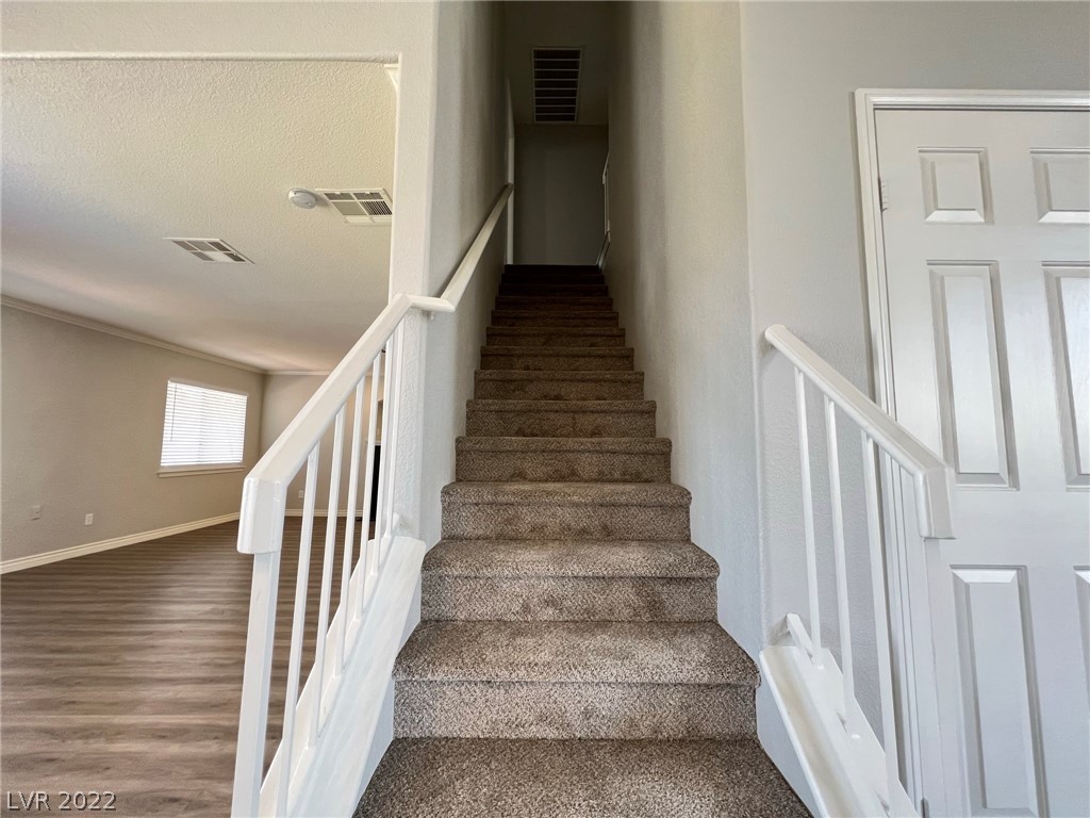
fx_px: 409
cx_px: 545
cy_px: 409
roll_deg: -0.4
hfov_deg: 106.2
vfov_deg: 89.9
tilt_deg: +5.0
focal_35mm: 13
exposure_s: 1/77
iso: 250
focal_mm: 1.57
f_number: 1.8
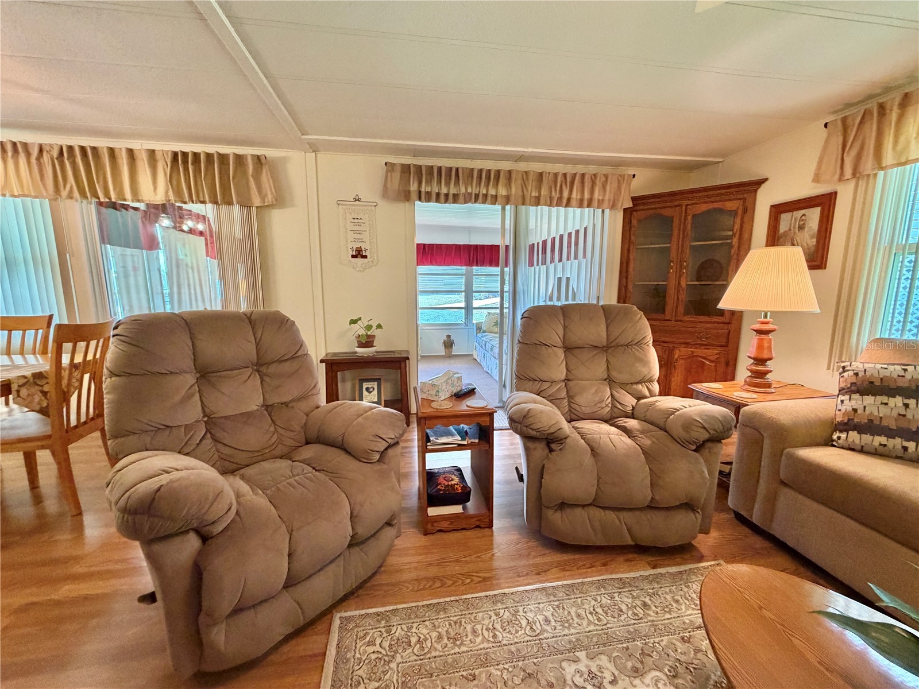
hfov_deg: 102.1
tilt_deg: -8.7
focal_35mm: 14
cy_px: 344
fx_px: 372
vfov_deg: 85.7
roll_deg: +0.5
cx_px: 460
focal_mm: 2.22
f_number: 2.2
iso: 250
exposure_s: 1/60
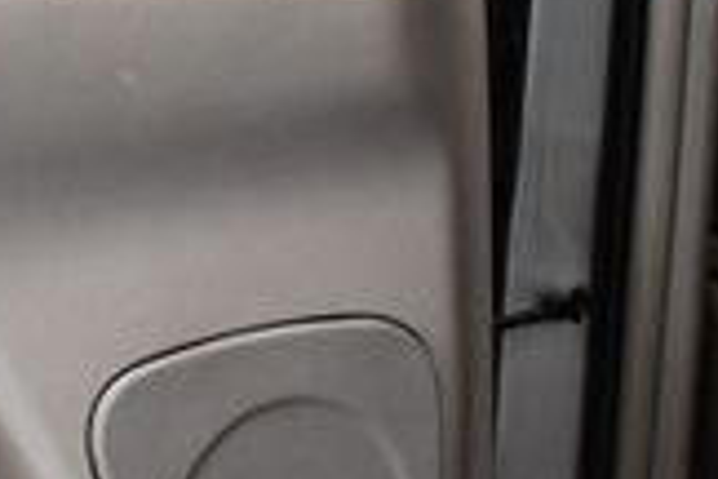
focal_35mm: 130
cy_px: 169
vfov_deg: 10.5
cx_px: -204
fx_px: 2593
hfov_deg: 15.1
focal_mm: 22
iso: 1800
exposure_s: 1/125
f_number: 3.8
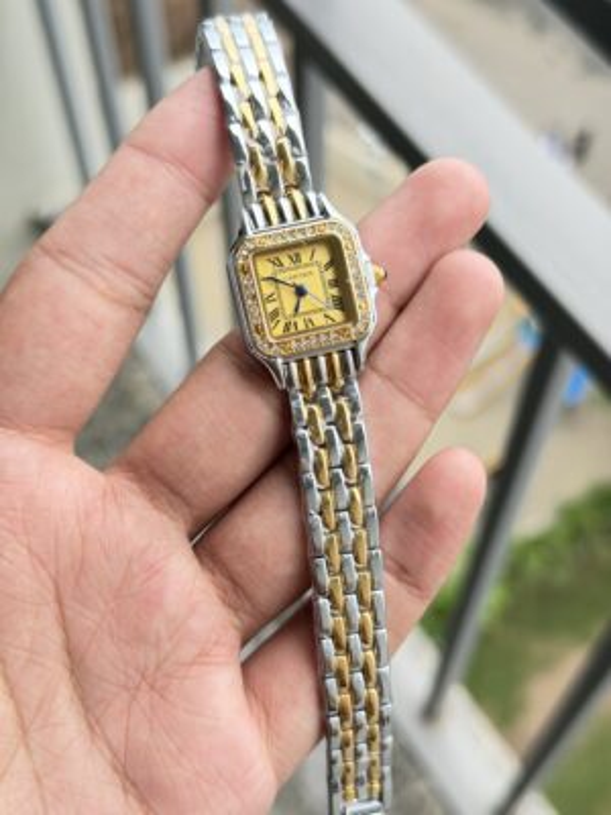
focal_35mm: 48
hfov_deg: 30.3
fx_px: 1130
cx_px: 306
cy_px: 408
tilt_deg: -59.9
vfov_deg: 39.7
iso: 200
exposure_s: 1/80
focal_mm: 6.76
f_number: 1.78
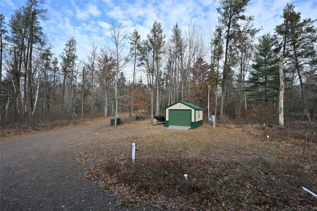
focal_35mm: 16
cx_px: 158
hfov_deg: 96.7
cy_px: 106
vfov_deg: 73.7
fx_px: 141
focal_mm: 16
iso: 200
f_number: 5.6
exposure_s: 1/400
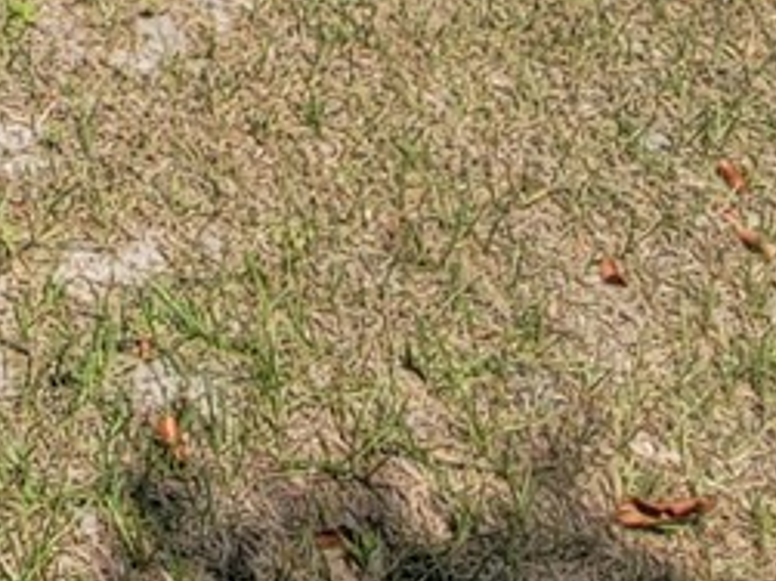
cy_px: -1060
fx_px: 1860
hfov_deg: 21.7
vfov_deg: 11.7
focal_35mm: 83
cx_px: -176
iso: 50
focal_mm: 2.2
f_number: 2.2
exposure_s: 1/1686
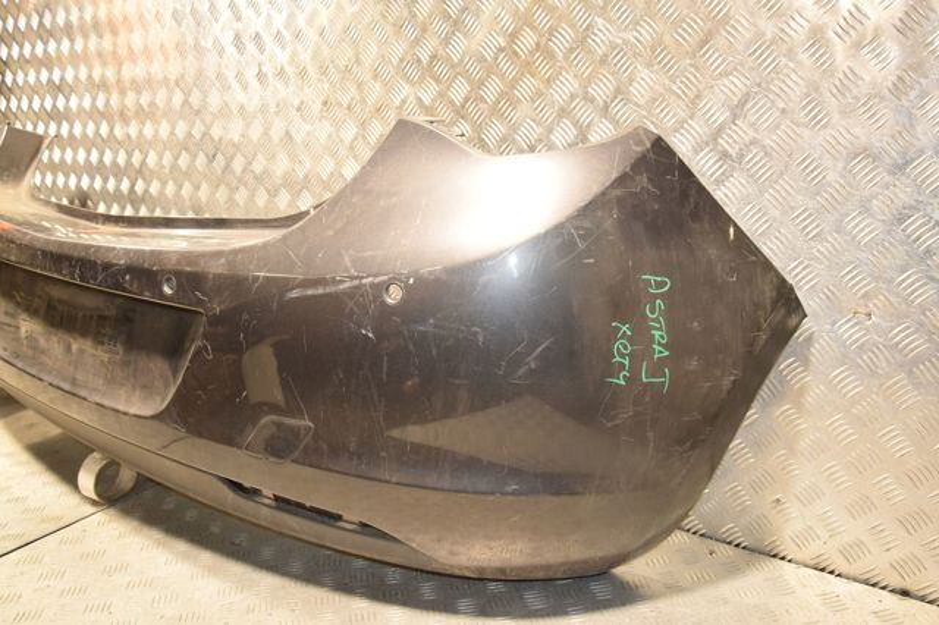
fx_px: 821
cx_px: 470
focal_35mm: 32
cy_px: 312
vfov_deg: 41.7
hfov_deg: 59.5
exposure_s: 1/125
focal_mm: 21
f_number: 5
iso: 800
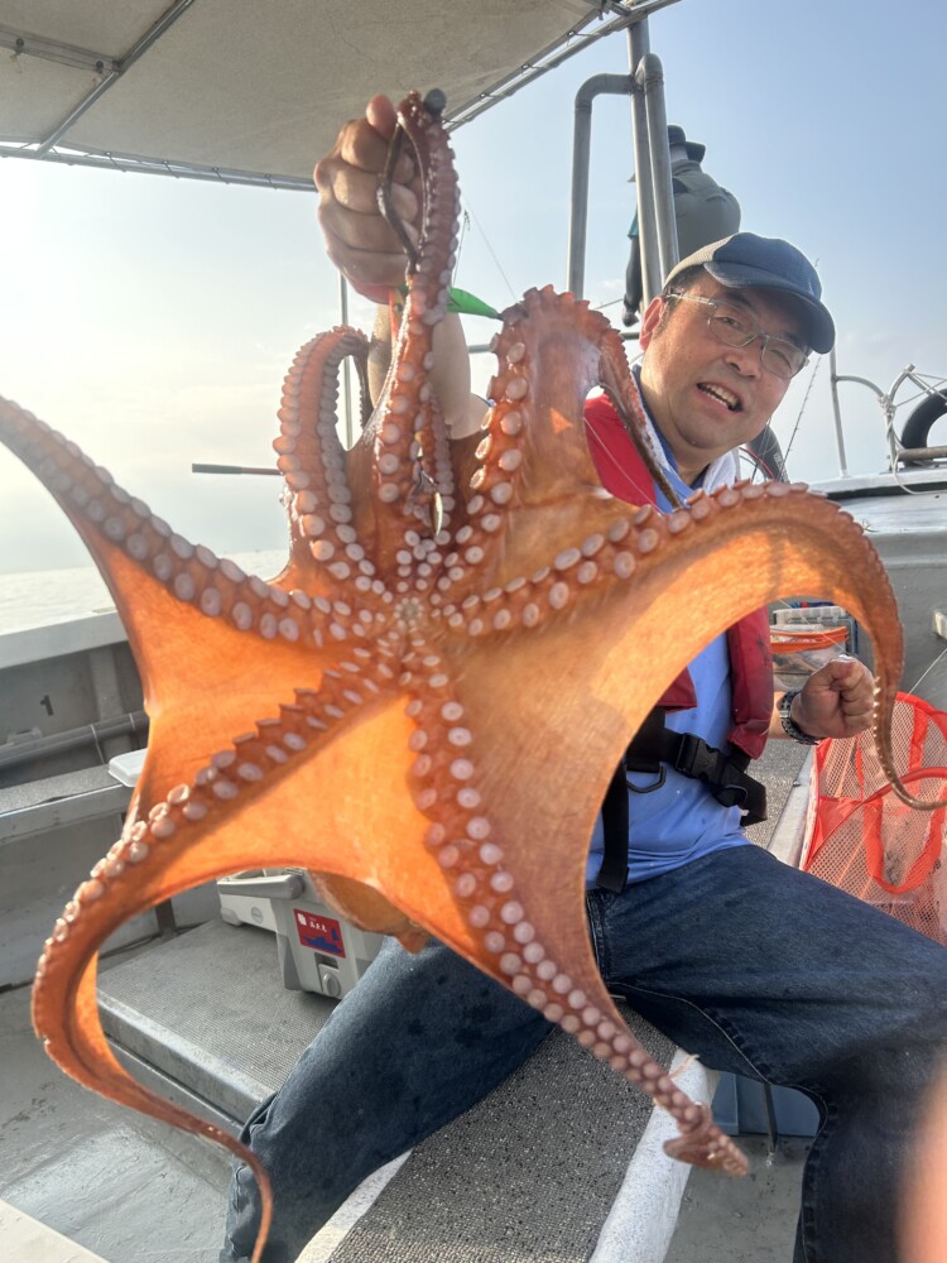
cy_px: 632
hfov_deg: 53.1
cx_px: 474
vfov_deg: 67.3
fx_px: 948
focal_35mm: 26
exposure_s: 1/1488
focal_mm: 5.7
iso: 50
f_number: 1.5
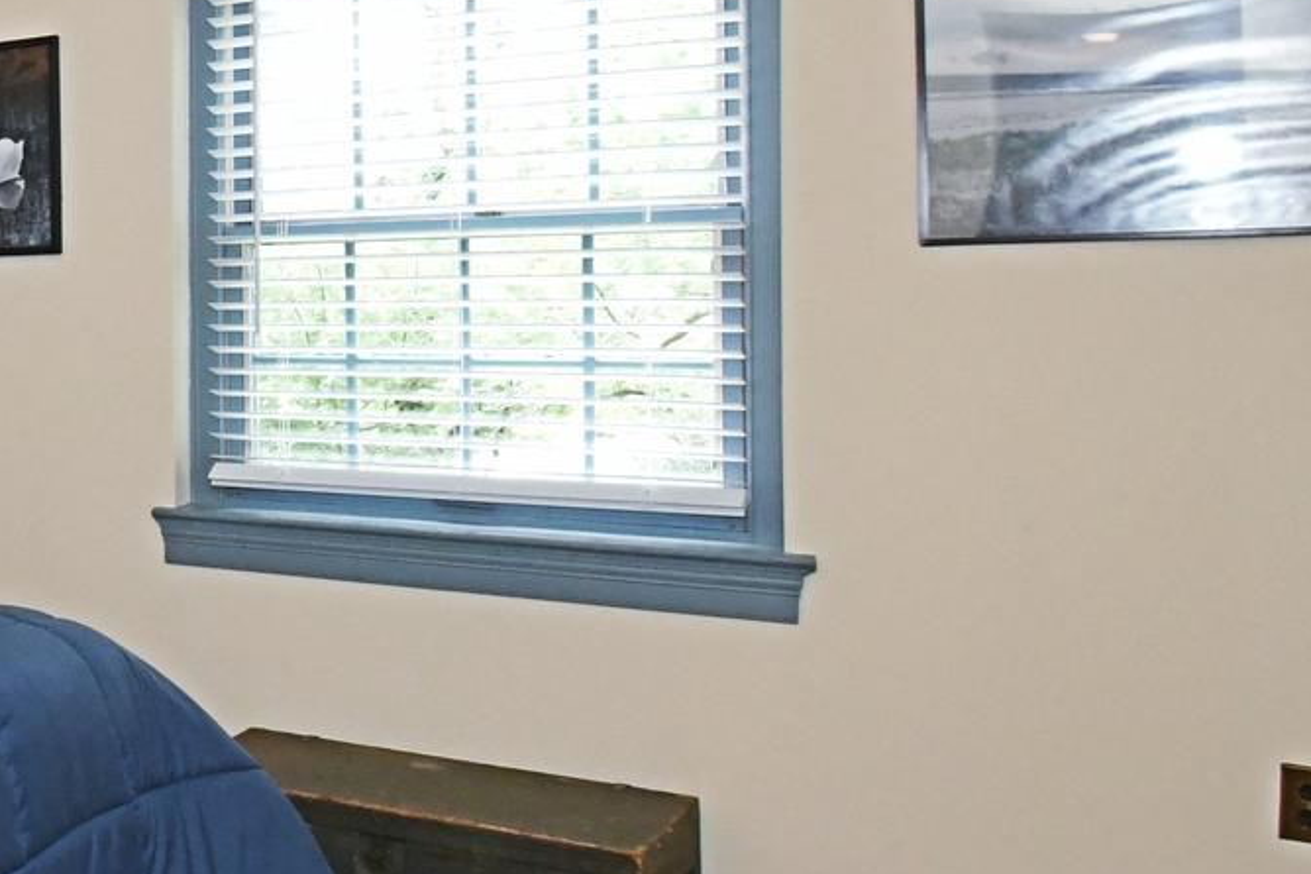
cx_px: -567
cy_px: 305
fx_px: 1675
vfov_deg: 29.1
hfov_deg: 29.6
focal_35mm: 46
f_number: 7.1
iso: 4000
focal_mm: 10
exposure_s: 1/250
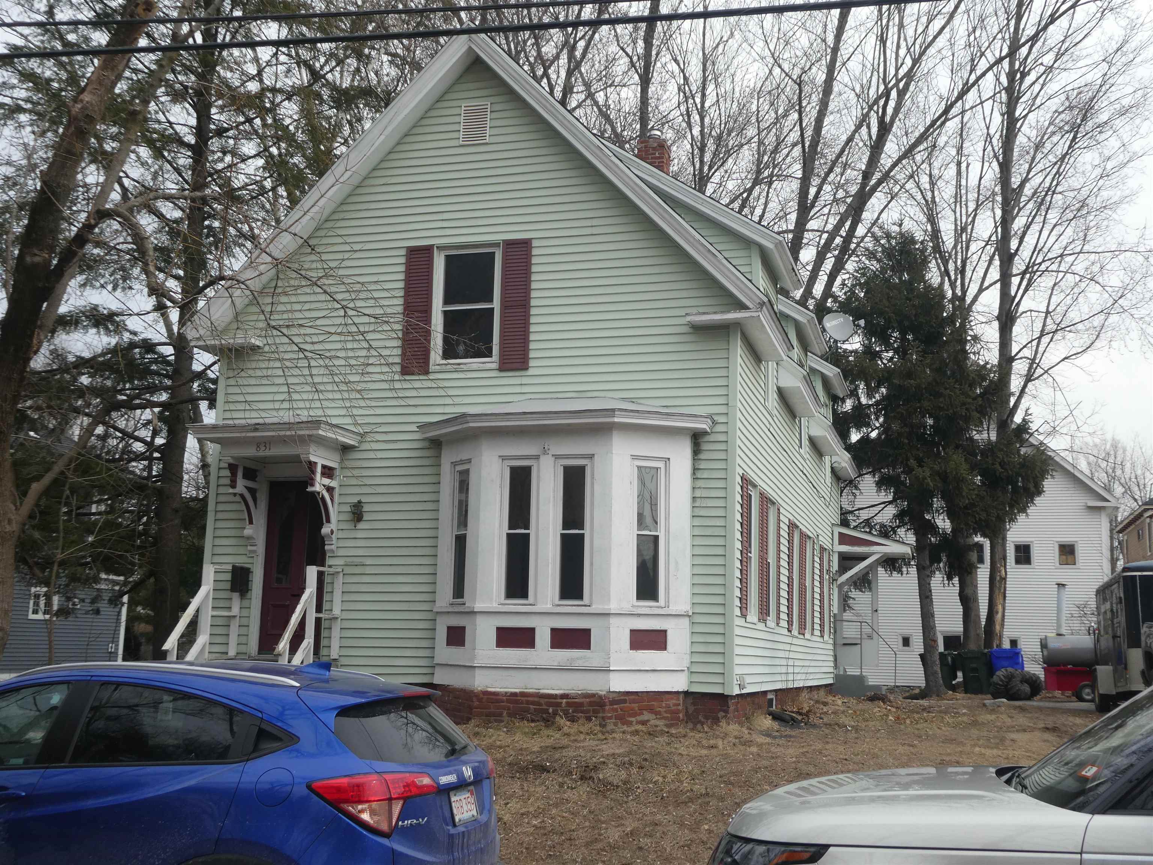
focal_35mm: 37
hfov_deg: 50.1
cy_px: 432
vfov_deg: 38.7
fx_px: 1232
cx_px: 576
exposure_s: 1/400
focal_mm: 6.7
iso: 80
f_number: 4
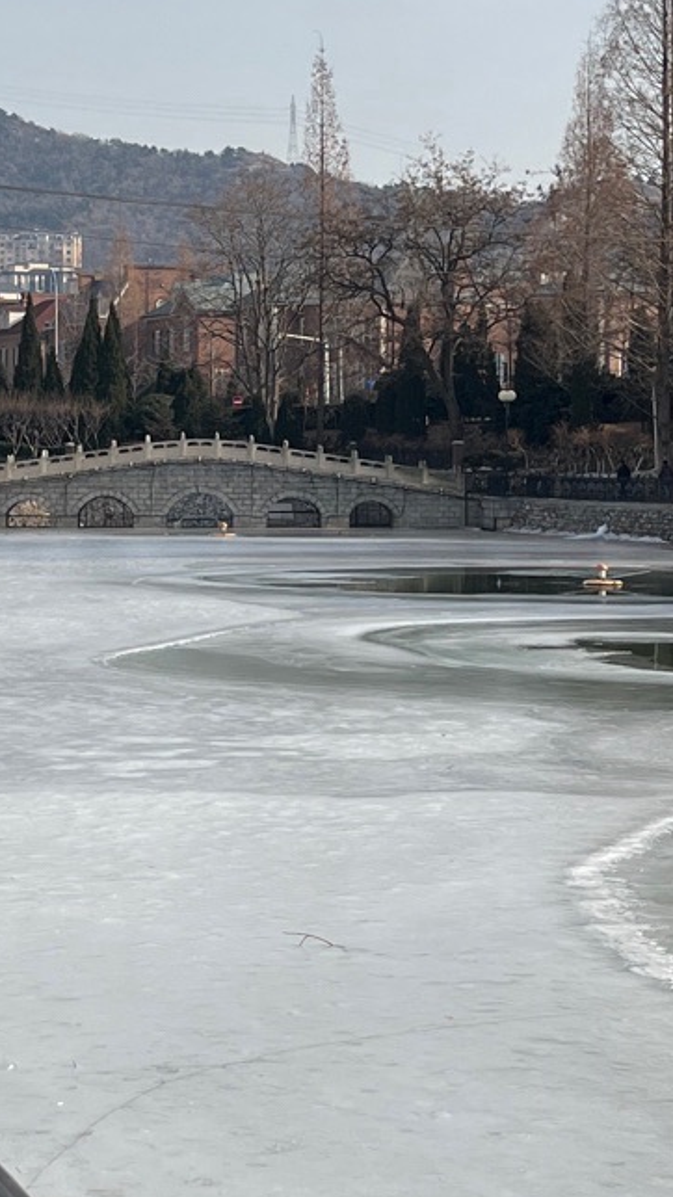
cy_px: 355
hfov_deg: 13.7
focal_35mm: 88
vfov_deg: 24.0
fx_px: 2793
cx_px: 212
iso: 50
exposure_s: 1/3521
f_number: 1.6
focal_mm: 5.1
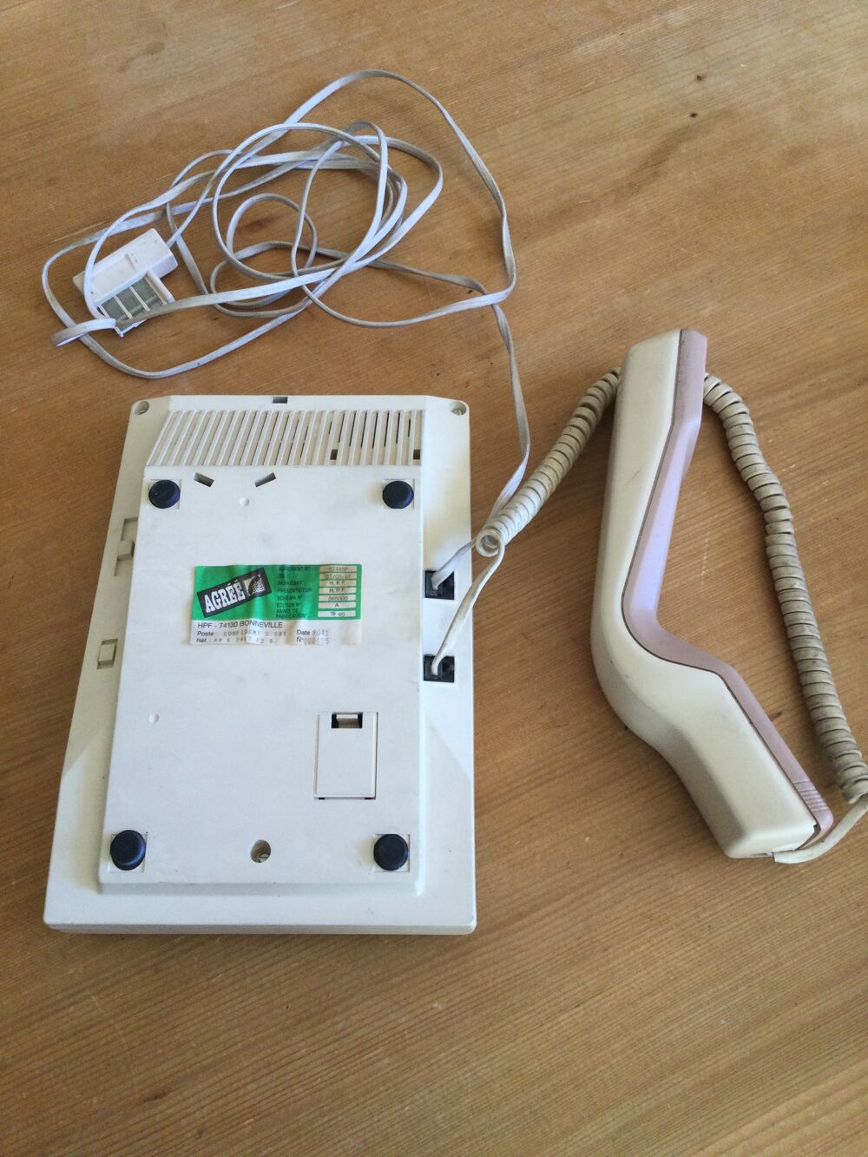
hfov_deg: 45.4
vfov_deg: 58.3
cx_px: 434
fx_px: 1036
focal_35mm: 31
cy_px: 578
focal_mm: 3.3
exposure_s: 1/33
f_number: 2.4
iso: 40
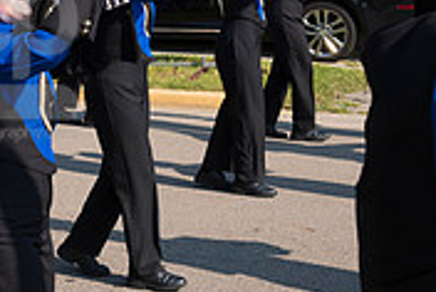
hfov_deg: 19.4
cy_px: 53
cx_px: 2
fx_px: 1237
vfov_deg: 13.4
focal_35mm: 102
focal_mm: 31
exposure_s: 1/800
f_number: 6.3
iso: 320
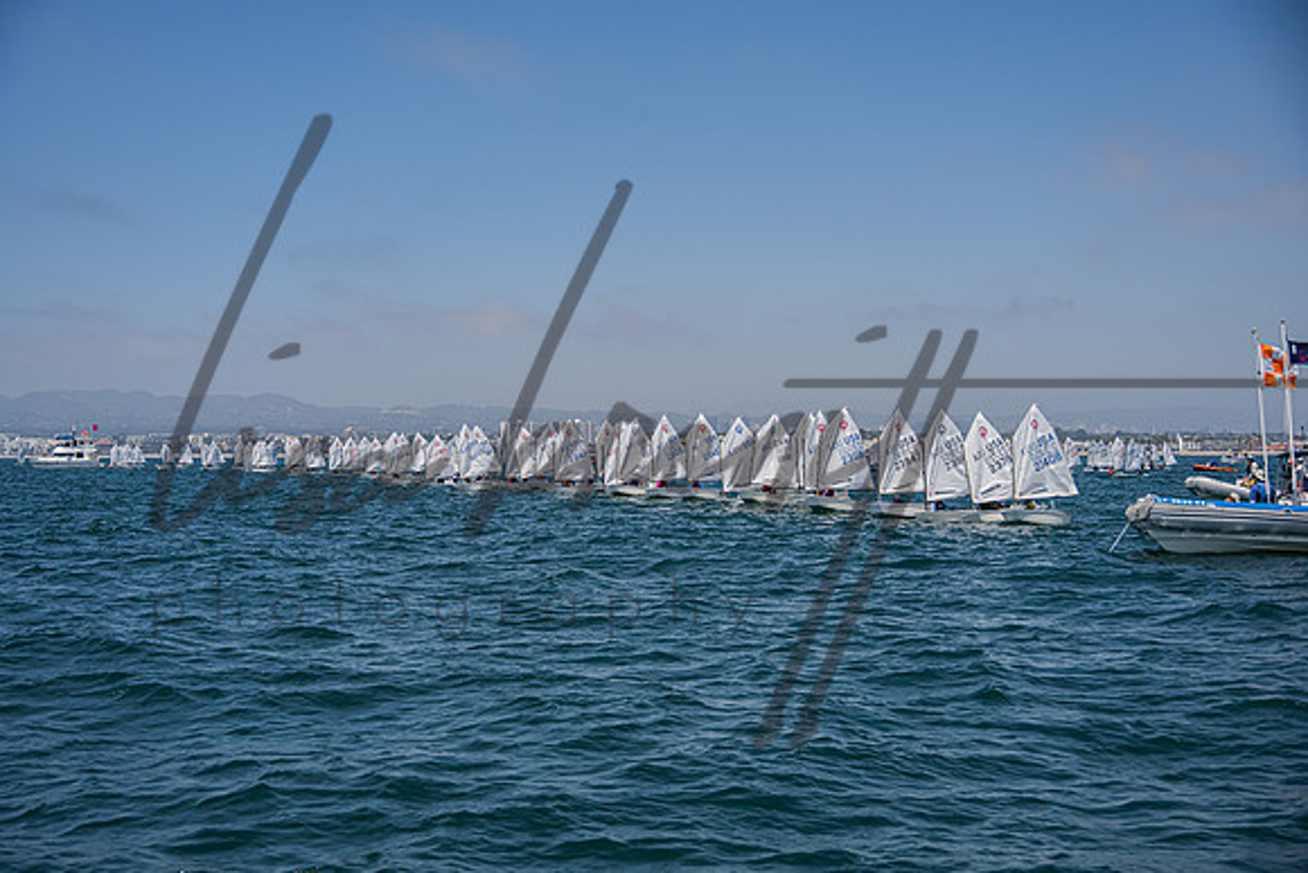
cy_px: 450
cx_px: 634
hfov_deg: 40.5
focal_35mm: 49
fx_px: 1773
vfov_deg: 27.6
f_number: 5.3
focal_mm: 47
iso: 250
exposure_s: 1/1250
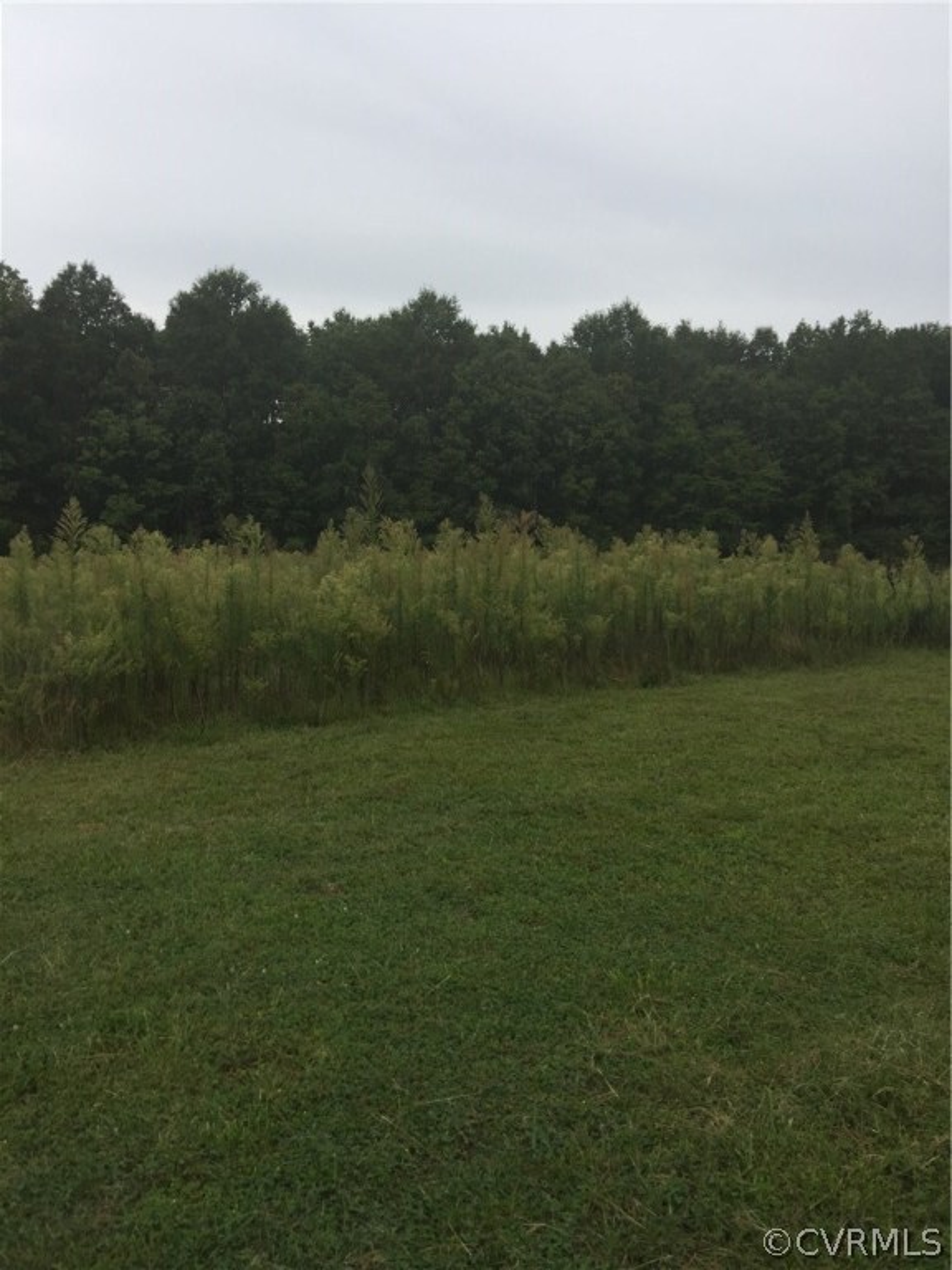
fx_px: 1063
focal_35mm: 29
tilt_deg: -3.8
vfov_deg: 61.7
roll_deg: +1.5
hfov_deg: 48.2
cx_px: 476
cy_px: 635
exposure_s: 1/494
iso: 32
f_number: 2.2
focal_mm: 4.15
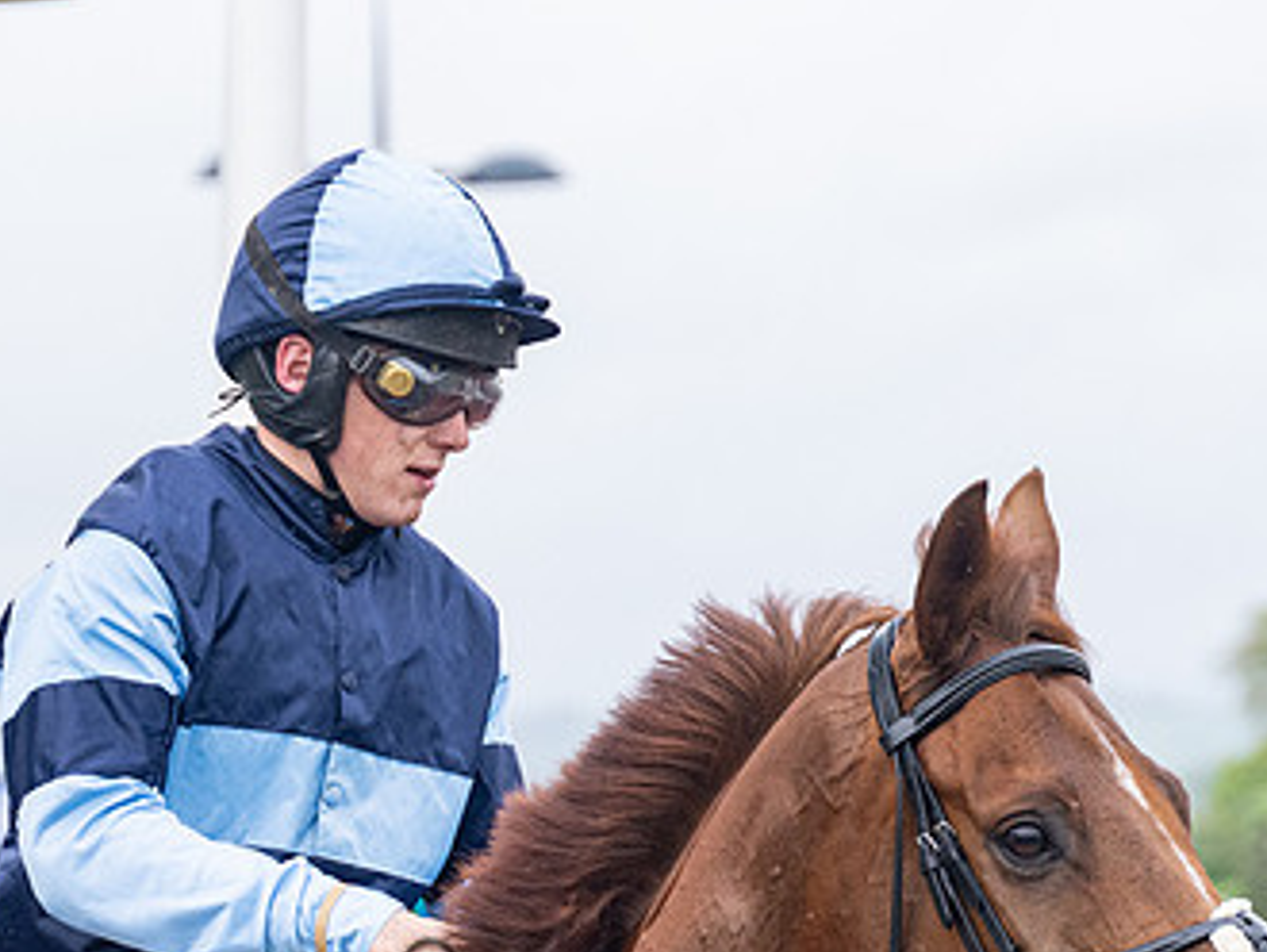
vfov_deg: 5.1
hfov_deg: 6.8
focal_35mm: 289
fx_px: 10586
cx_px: 821
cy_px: 848
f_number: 4
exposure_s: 1/1600
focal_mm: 98
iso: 800
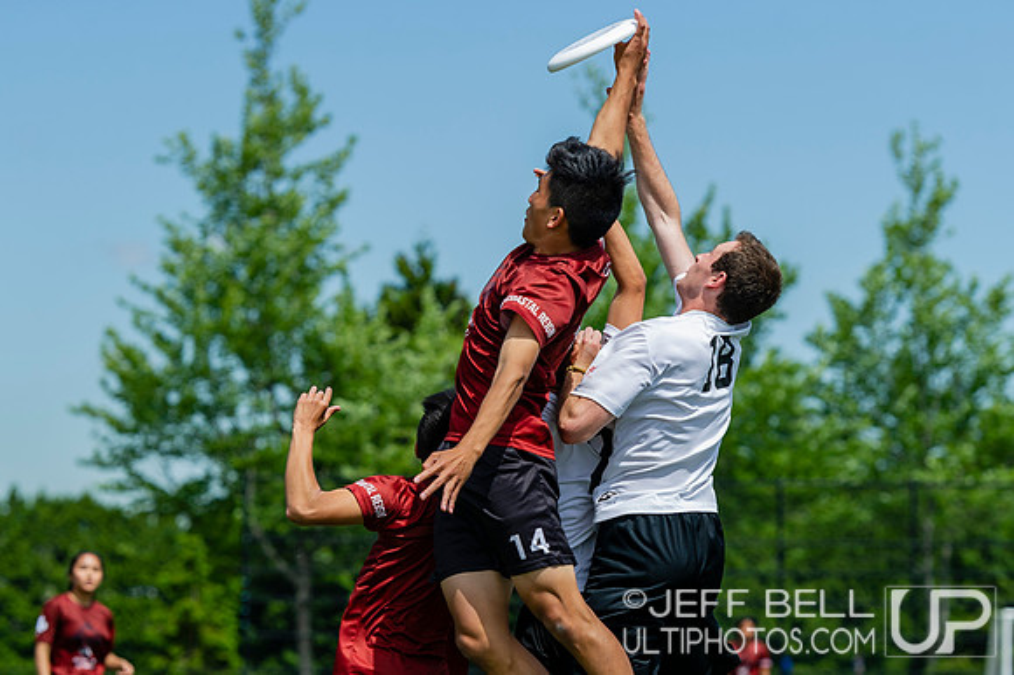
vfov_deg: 7.5
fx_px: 5113
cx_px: 507
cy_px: 433
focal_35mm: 182
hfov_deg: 11.3
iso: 200
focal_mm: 135
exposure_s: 1/1600
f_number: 4
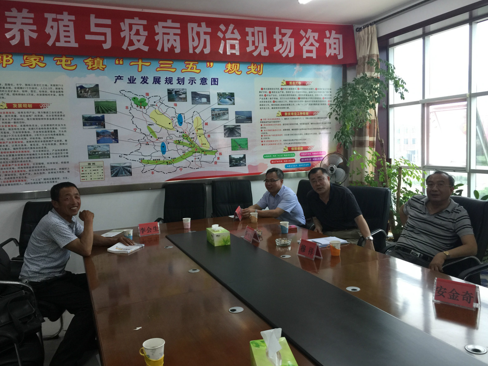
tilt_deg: -4.9
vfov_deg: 46.8
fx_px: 423
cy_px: 186
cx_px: 243
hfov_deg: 60.0
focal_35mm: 30
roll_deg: +0.5
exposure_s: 1/33
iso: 50
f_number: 2.2
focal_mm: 4.15
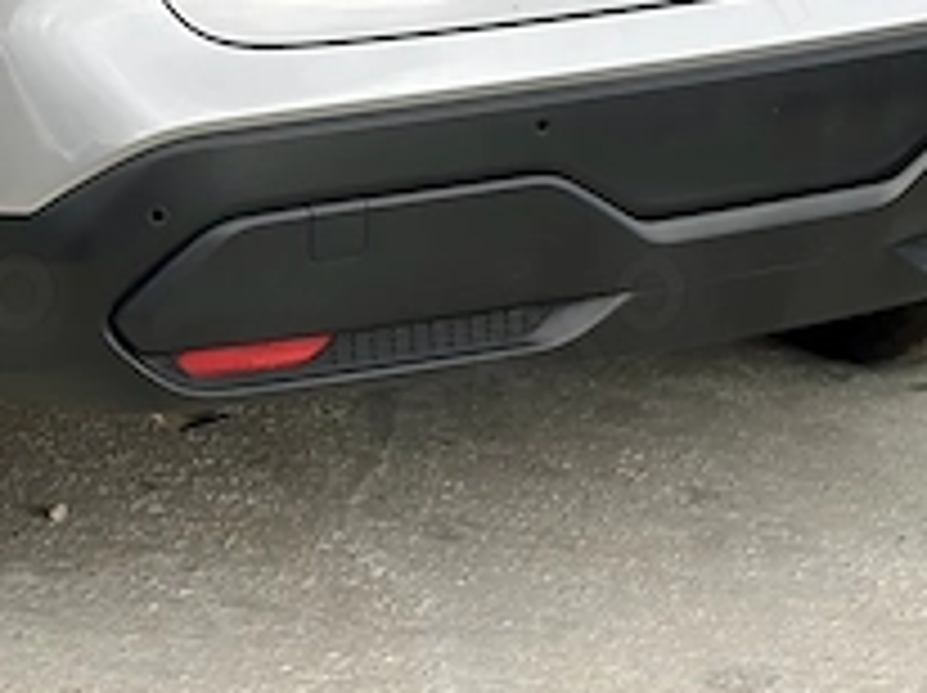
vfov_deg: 10.4
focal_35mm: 140
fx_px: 3745
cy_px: -176
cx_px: 81
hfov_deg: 14.0
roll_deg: +1.3
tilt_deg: -9.9
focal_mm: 6.86
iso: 80
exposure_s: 1/1145
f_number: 1.78
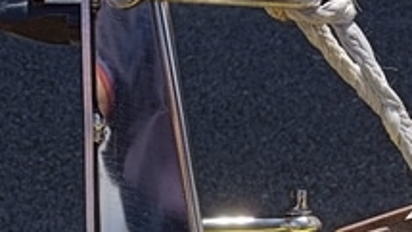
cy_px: 313
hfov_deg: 27.2
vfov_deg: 14.7
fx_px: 852
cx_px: 207
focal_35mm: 78
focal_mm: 3.43
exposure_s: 1/908
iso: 114
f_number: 2.2
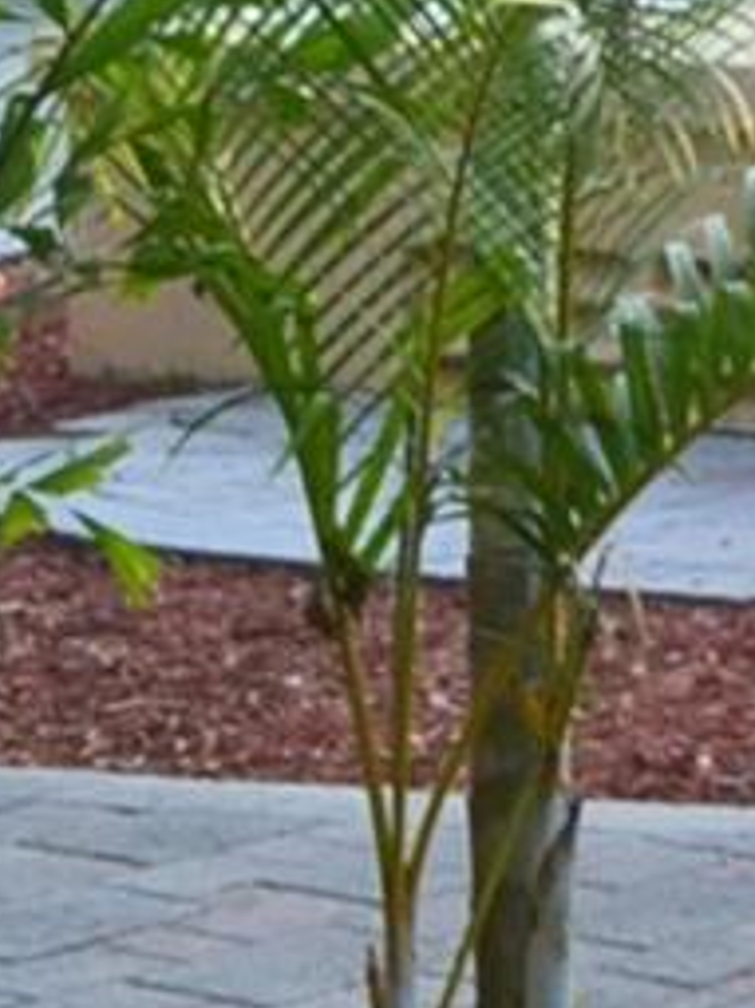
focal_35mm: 199
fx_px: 5792
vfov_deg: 9.6
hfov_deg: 6.2
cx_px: 3004
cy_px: -636
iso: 400
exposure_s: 1/60
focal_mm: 22
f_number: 8
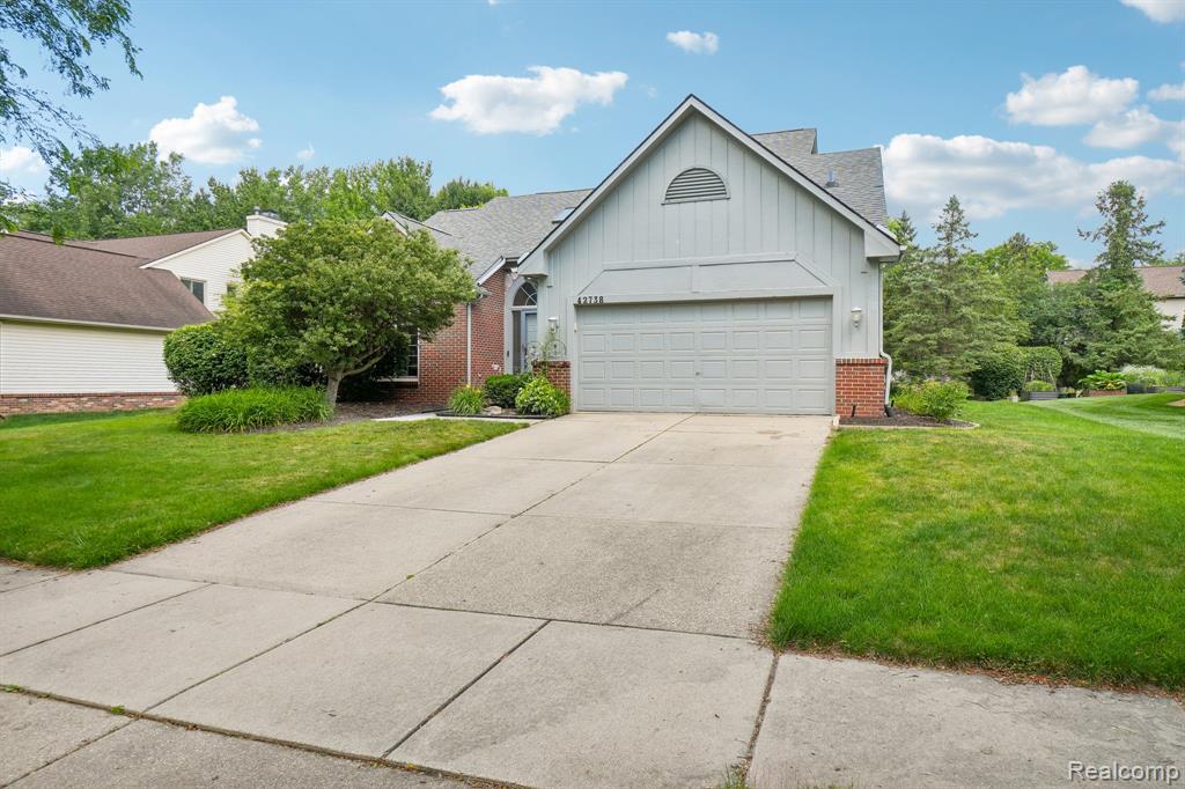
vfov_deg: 59.5
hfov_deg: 81.2
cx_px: 592
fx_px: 691
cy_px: 394
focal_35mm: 21
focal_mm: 14
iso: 100
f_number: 8
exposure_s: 1/125
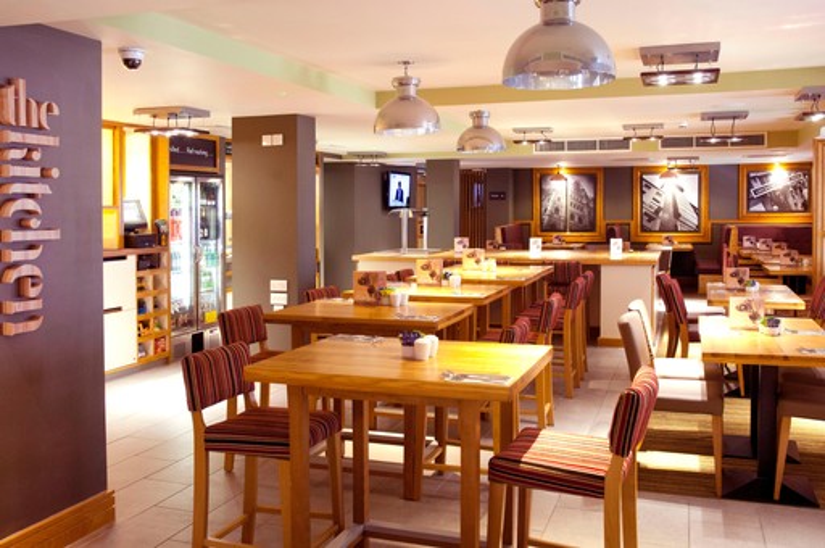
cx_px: 412
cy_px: 274
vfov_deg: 36.8
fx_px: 824
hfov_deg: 53.2
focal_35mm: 36
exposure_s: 1/2
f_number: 8
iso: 200
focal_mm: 24
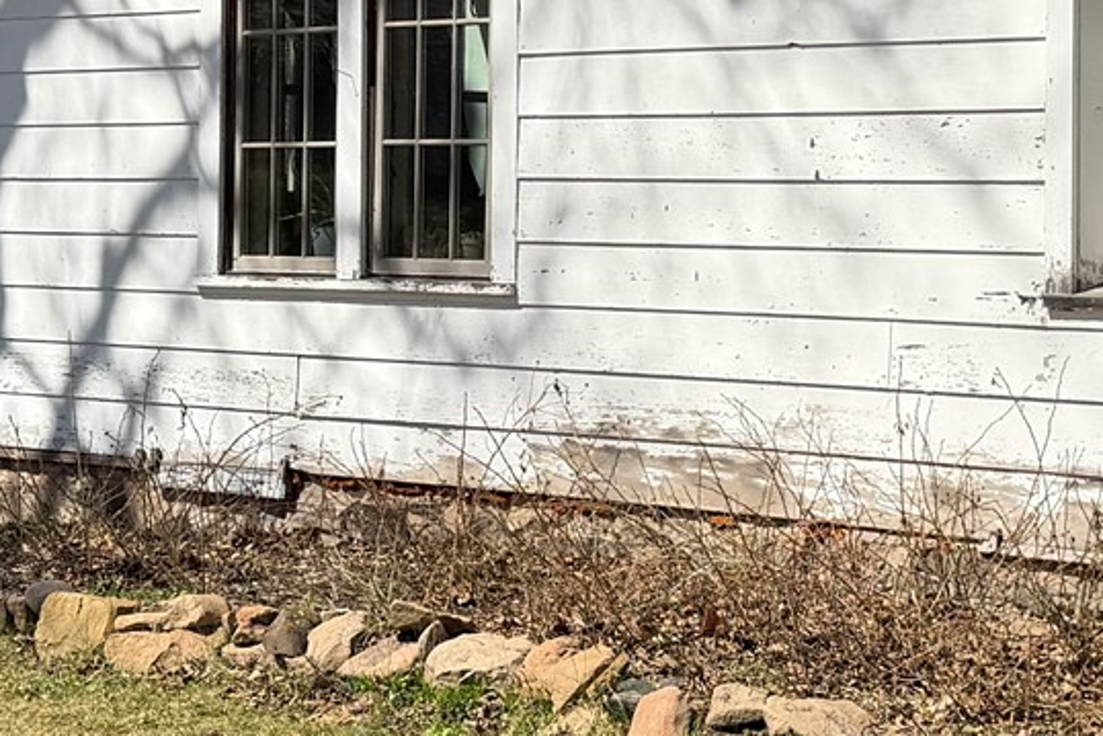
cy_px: 111
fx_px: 2911
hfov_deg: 21.3
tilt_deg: +1.3
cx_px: 843
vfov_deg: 14.3
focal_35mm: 95
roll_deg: +1.5
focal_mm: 6.76
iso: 80
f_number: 1.78
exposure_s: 1/4673
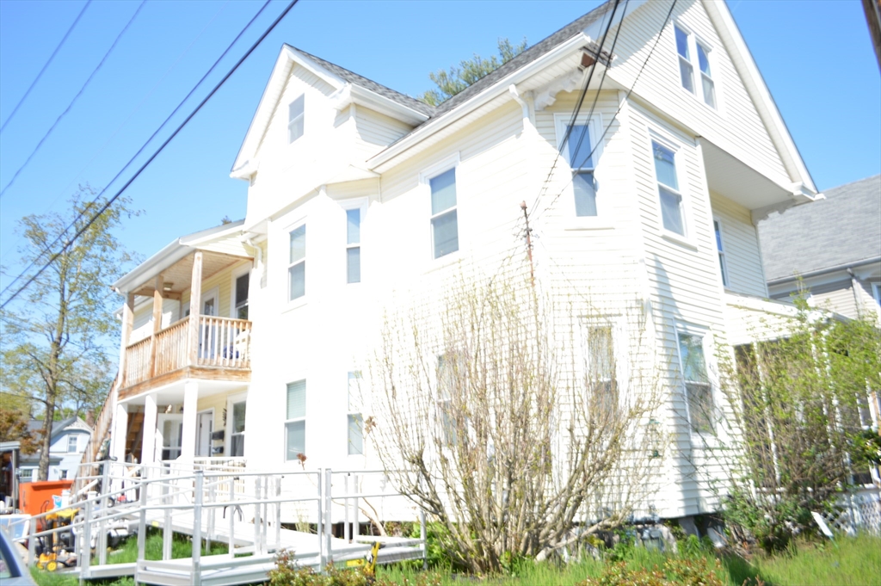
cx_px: 440
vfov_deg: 47.9
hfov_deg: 67.4
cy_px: 293
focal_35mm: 27
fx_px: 660
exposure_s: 1/400
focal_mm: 18
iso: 100
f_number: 10
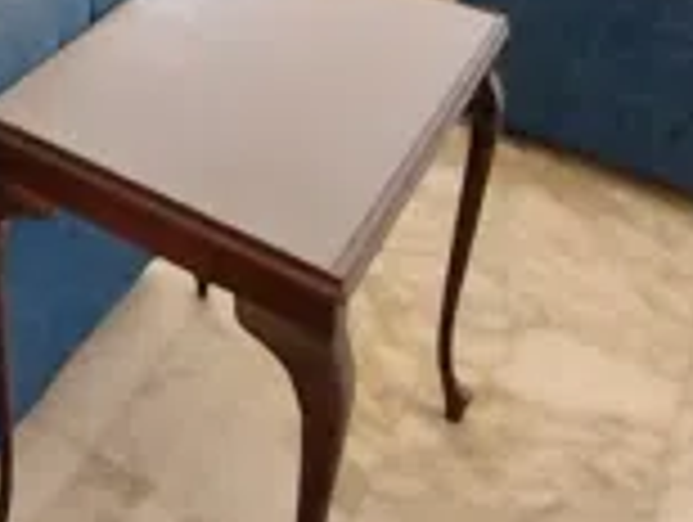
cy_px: -470
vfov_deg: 18.3
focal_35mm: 59
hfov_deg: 30.5
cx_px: 14
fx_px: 1183
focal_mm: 1.3
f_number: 2.2
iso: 320
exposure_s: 1/20
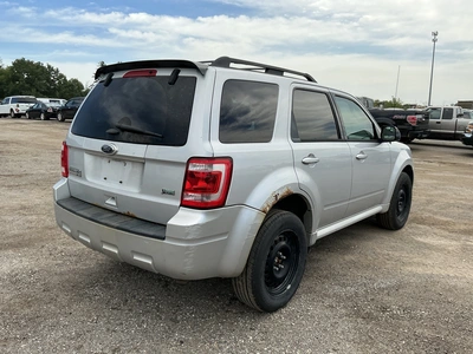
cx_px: 236
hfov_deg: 63.4
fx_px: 383
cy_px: 177
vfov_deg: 49.7
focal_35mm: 28
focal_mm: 3
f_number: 1.8
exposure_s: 1/1311
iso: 25
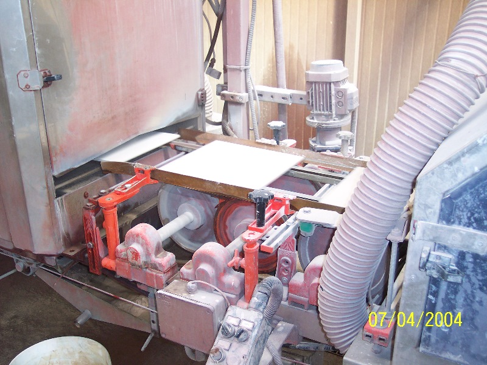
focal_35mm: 38
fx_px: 535
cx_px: 244
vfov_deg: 37.7
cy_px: 182
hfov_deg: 49.0
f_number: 2.8
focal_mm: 8
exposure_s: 1/30
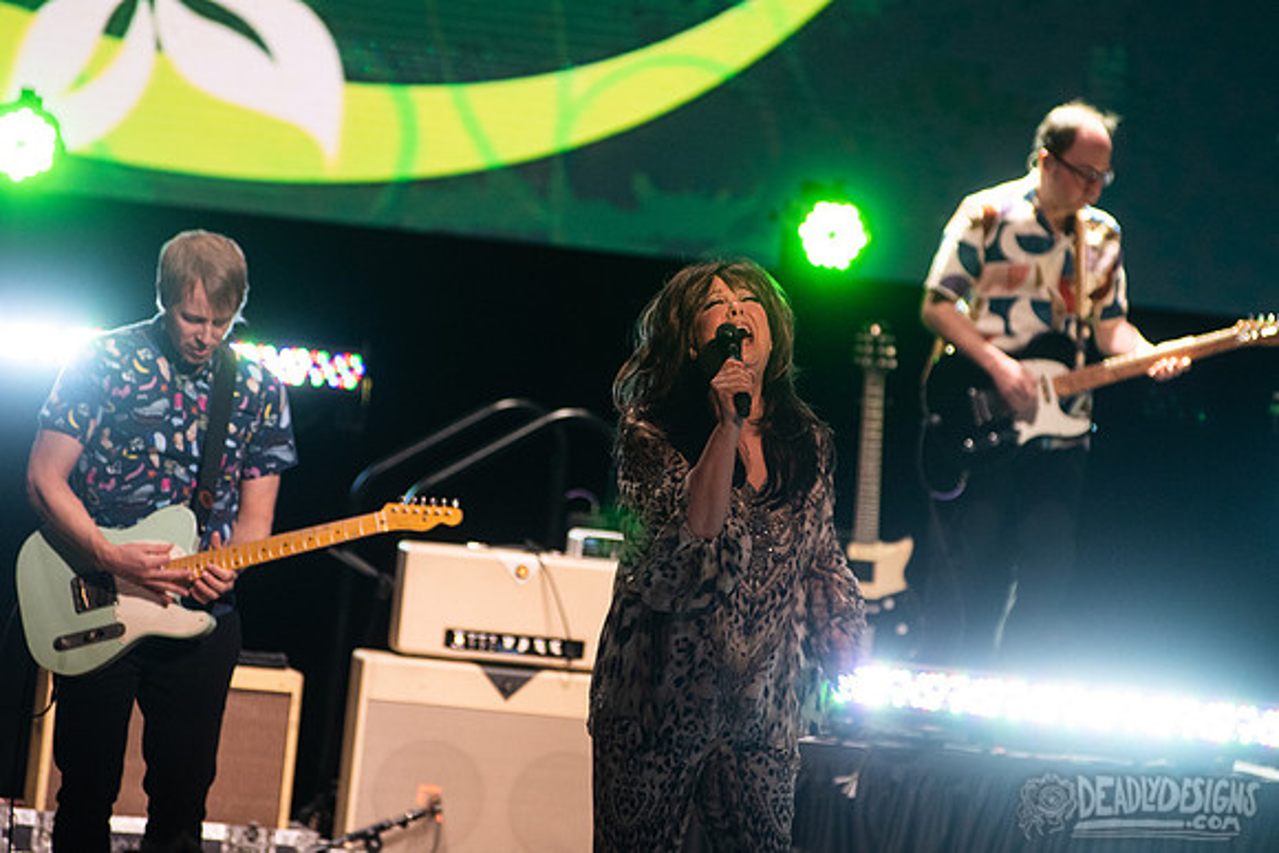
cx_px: 711
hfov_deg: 7.3
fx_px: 9988
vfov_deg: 4.9
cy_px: 384
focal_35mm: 281
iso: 2000
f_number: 4
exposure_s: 1/400
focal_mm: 200
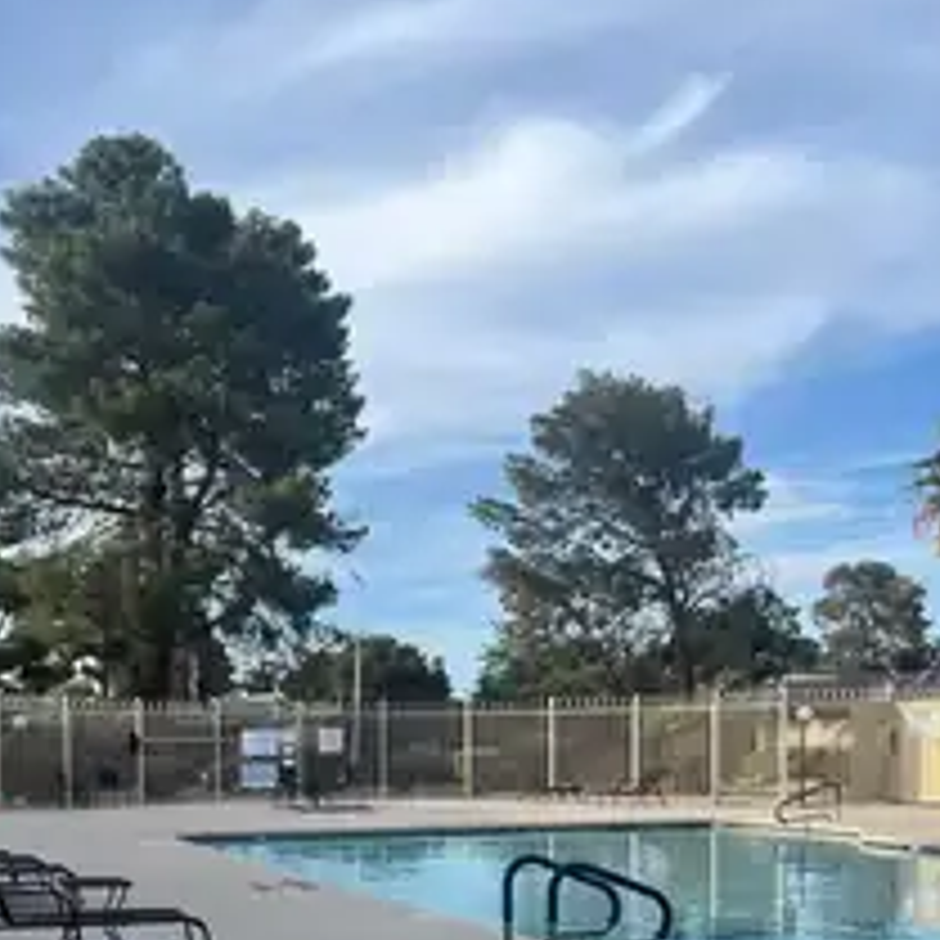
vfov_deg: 36.6
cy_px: 792
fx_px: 1352
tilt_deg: -2.7
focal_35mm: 44
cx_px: 292
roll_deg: -1.0
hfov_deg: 37.8
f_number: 1.5
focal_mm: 5.7
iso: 50
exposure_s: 1/2404
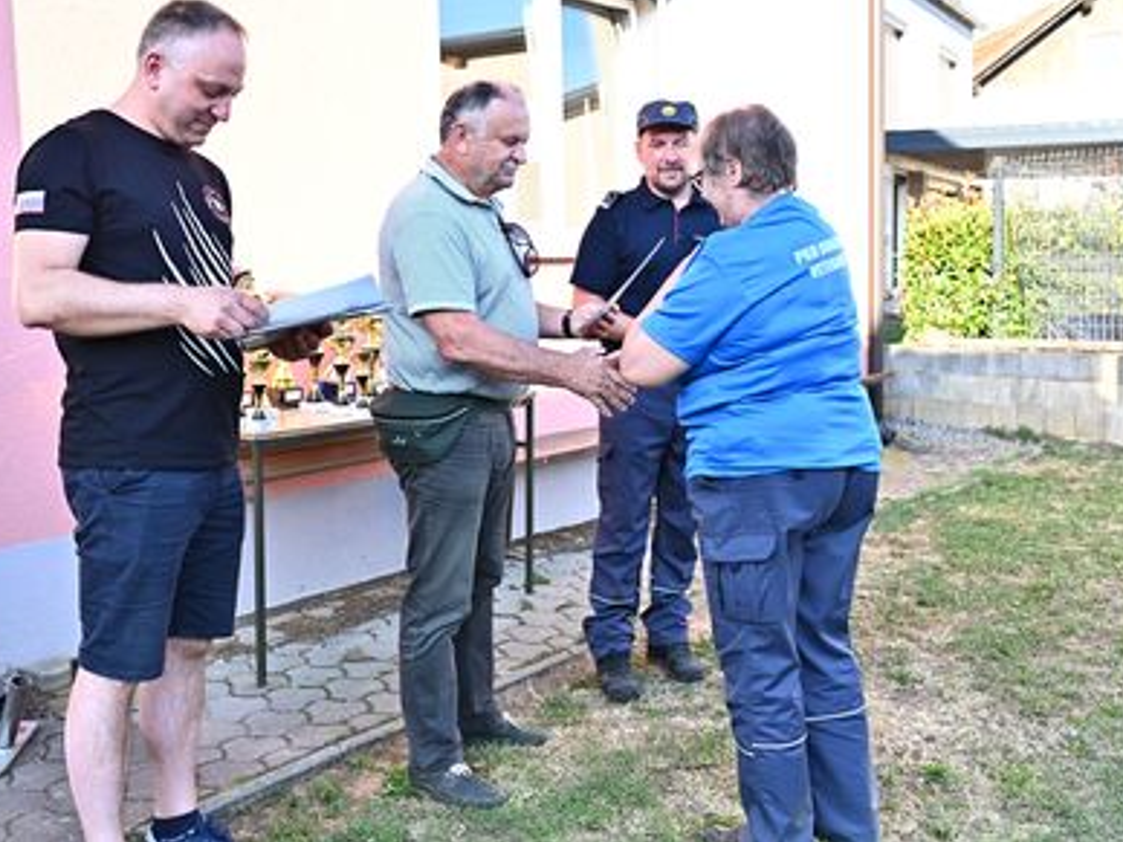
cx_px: 512
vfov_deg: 36.8
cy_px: 411
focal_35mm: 39
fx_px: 1265
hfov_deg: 47.8
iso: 1600
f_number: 4
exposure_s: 1/2500
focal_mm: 35
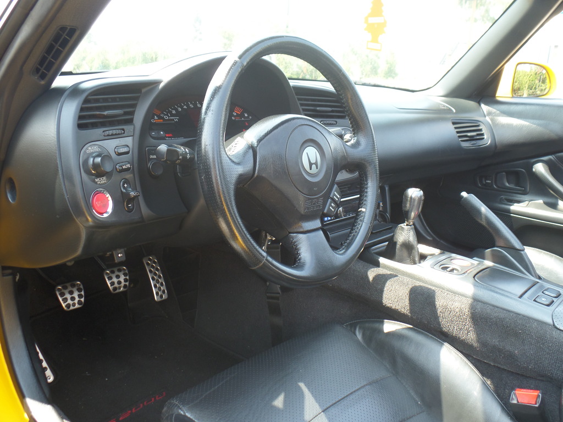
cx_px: 282
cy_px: 211
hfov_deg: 52.6
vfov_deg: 40.7
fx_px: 569
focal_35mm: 35
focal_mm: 6.2
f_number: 3.4
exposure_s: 1/60
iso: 100
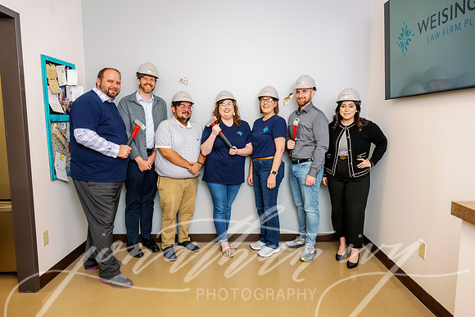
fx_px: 317
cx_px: 238
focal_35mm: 24
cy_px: 158
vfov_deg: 53.2
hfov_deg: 73.7
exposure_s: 1/200
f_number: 5.6
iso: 800
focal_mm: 24
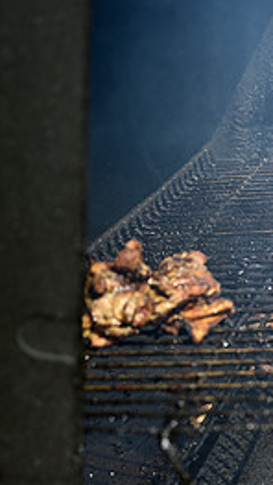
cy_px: 283
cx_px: 528
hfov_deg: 13.1
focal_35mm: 81
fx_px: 1042
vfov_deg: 26.2
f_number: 3.5
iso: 100
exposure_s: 1/640
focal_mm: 35
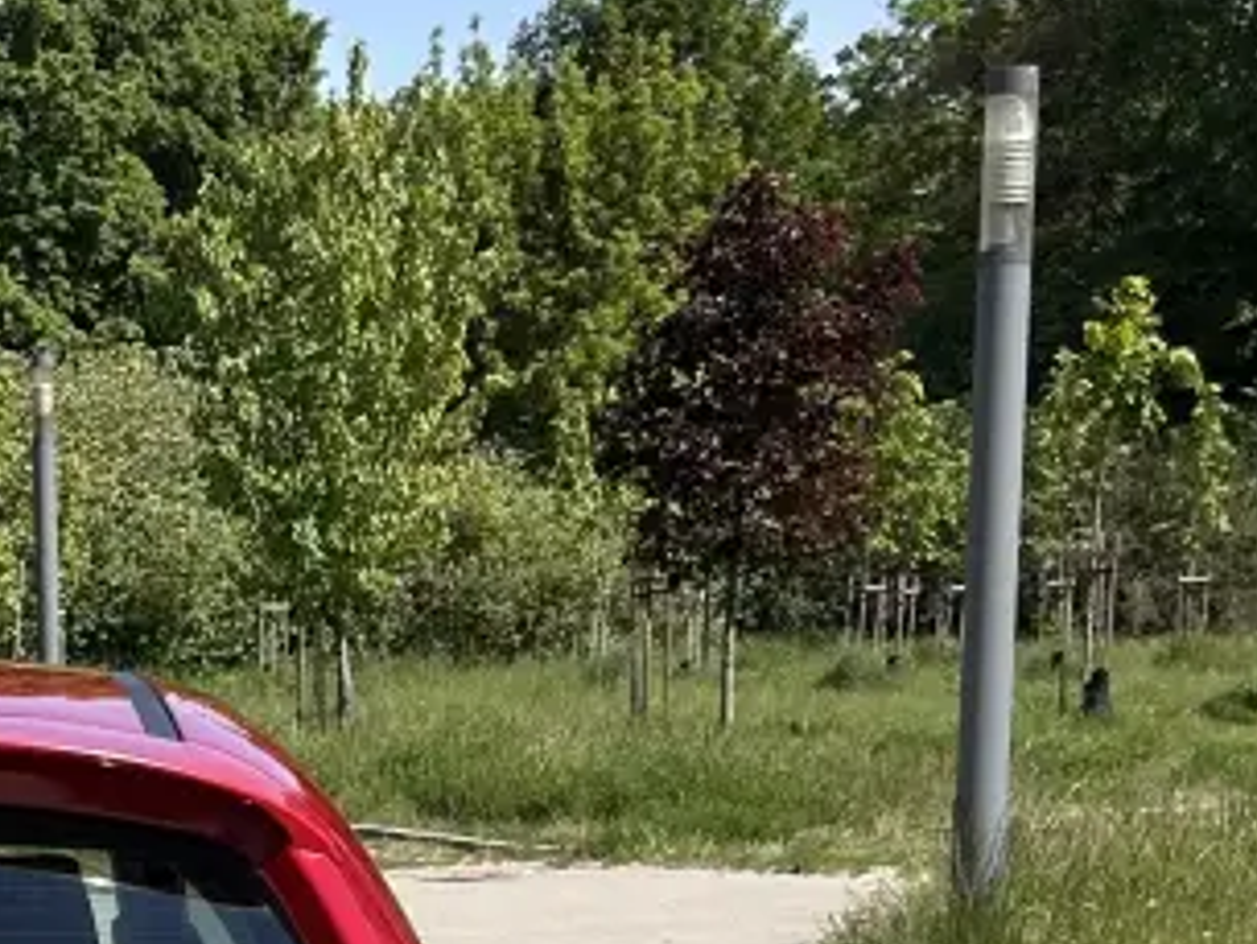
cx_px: -231
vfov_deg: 12.9
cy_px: 1373
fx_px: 3960
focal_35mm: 109
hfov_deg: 17.3
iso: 50
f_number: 1.5
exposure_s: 1/3356
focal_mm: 5.7
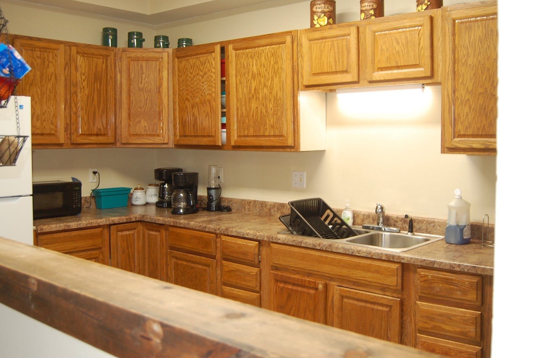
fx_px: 552
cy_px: 159
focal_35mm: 37
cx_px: 260
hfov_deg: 51.9
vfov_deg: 35.8
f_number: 3.8
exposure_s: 1/60
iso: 400
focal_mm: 20
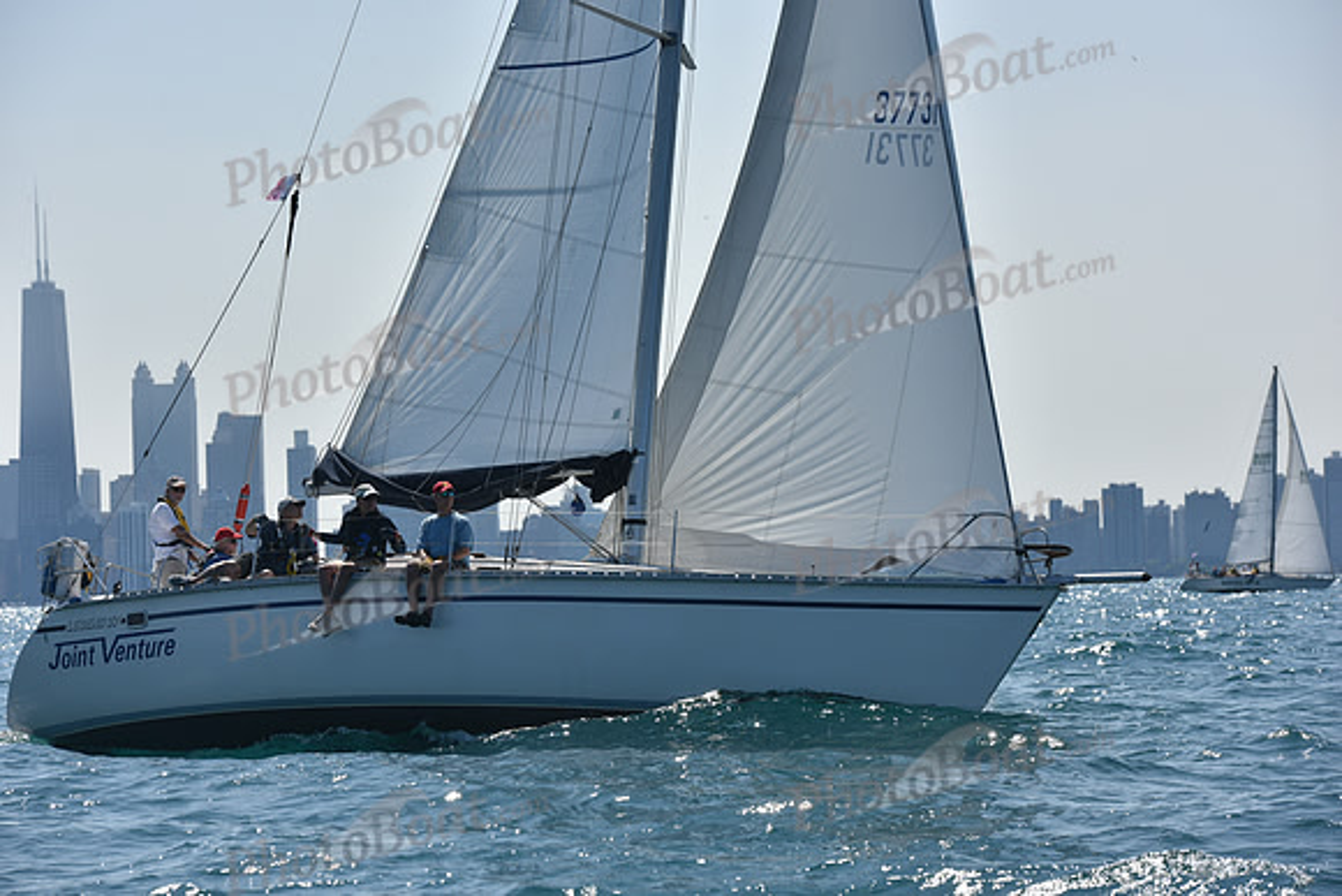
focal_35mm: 145
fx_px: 5406
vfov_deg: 9.5
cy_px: 448
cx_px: 671
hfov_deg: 14.2
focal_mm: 145
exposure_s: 1/1600
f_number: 8
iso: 250
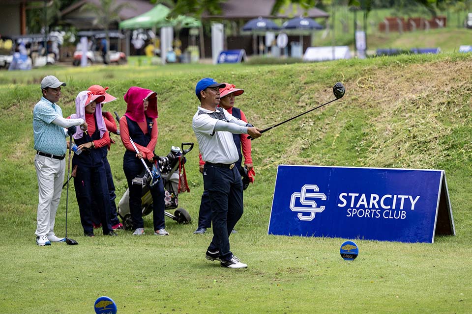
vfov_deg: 10.2
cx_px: 236
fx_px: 1770
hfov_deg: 15.2
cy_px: 157
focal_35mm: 135
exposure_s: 1/2000
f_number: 2.8
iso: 160
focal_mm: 135
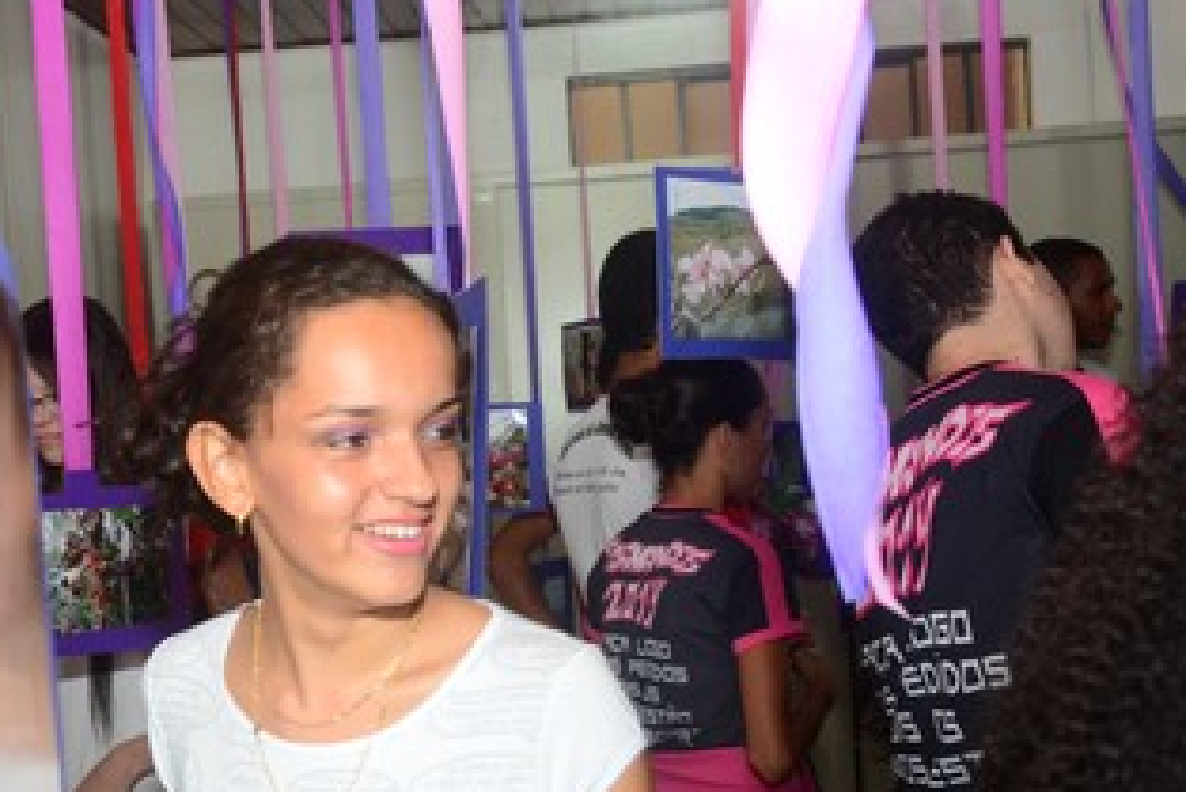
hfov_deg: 35.3
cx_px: 394
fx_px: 1846
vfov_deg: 24.1
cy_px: 531
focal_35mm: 56
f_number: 5.6
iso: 800
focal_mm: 26
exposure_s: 1/80
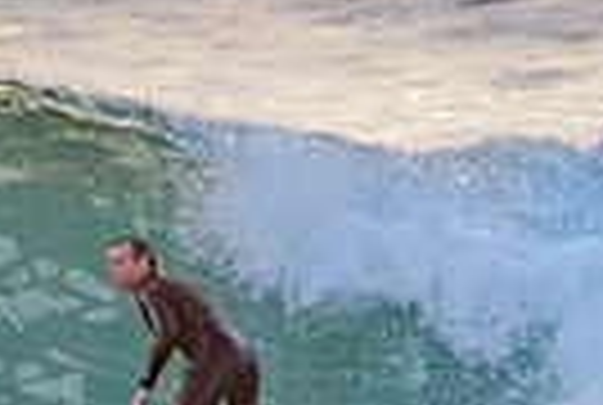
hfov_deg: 0.8
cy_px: 475
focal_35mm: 2643
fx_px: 44369
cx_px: 218
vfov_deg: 0.5
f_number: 5.6
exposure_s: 1/800
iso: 900
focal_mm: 500
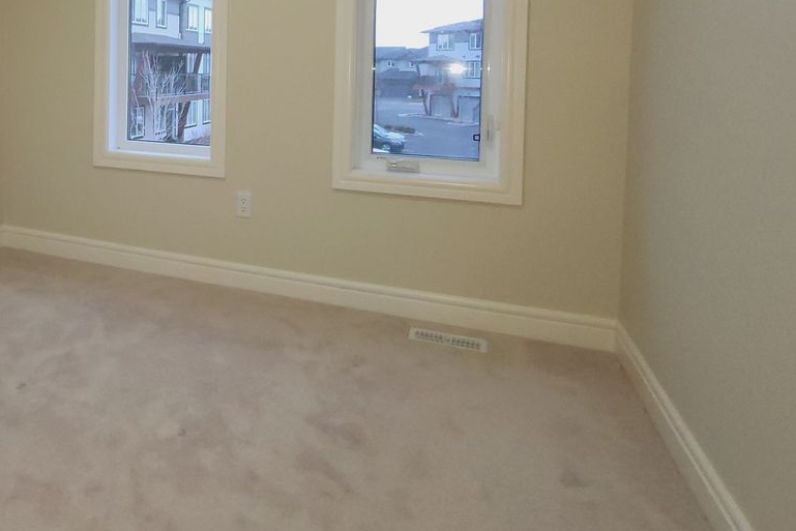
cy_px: 88
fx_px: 597
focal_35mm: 27
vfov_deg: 45.0
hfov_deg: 59.9
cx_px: 120
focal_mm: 2.2
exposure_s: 1/59
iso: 400
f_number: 2.2
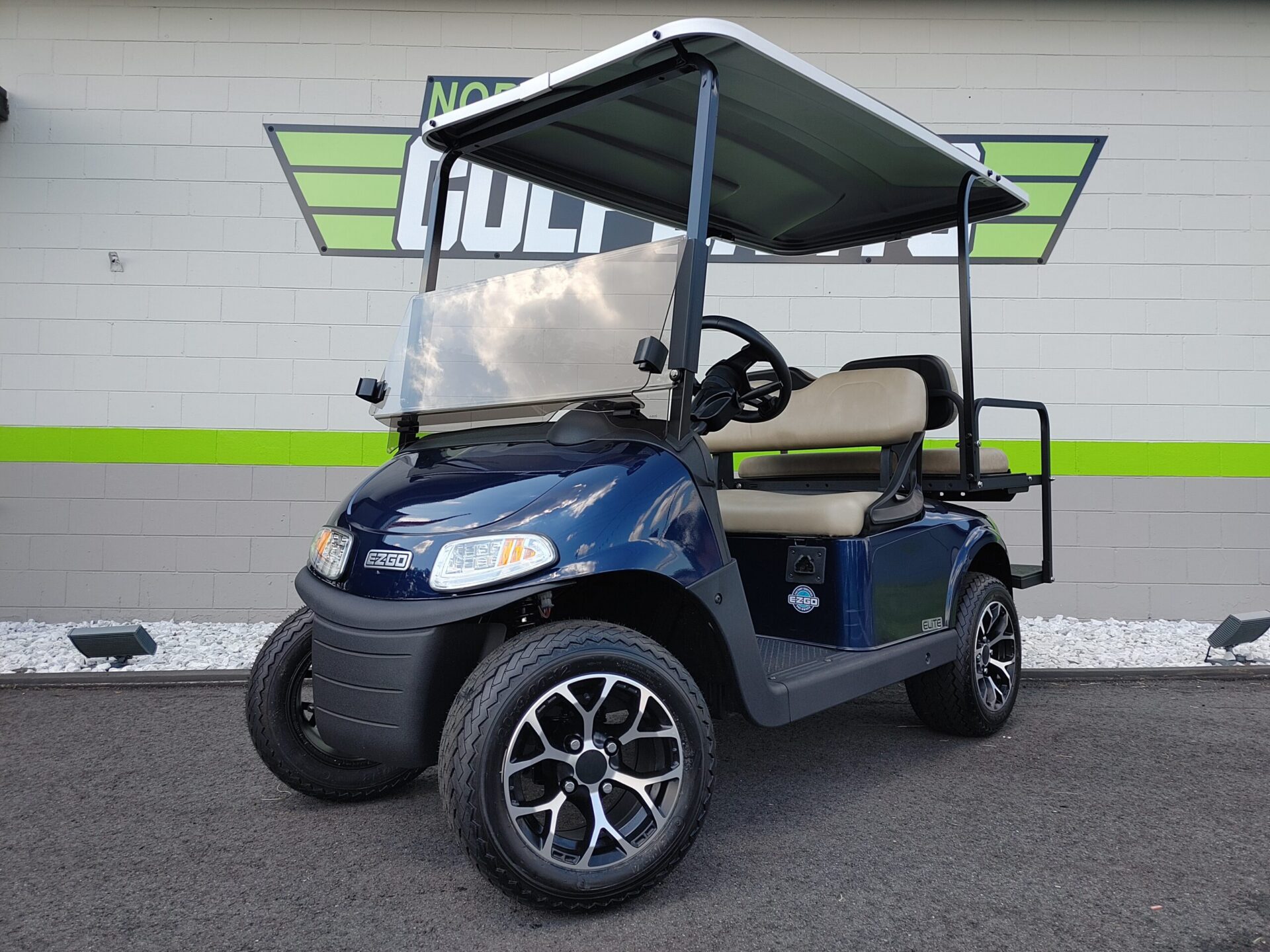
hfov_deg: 67.3
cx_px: 635
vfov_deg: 53.1
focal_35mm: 26
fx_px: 954
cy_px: 476
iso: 50
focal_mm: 4.81
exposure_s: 1/478
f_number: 1.8
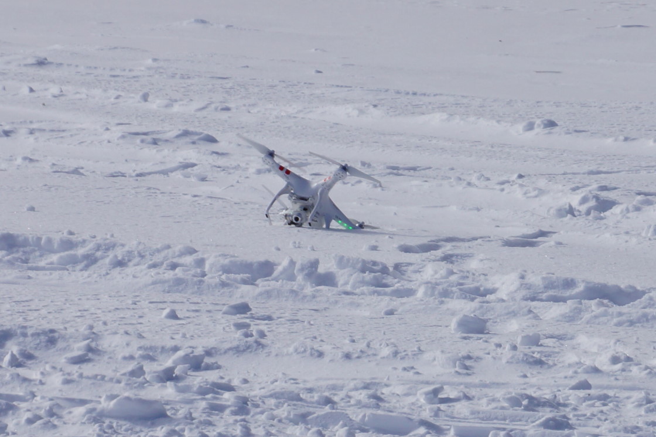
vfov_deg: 8.7
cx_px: 328
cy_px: 218
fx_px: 2869
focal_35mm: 158
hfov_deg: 13.0
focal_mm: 105
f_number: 13
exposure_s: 1/320
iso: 100
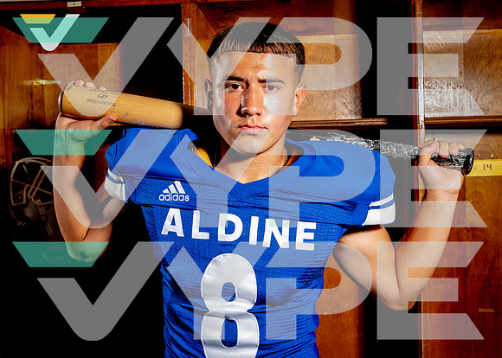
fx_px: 761
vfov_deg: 26.5
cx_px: 251
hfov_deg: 36.5
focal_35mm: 53
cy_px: 179
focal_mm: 51
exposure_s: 1/125
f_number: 8
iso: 100
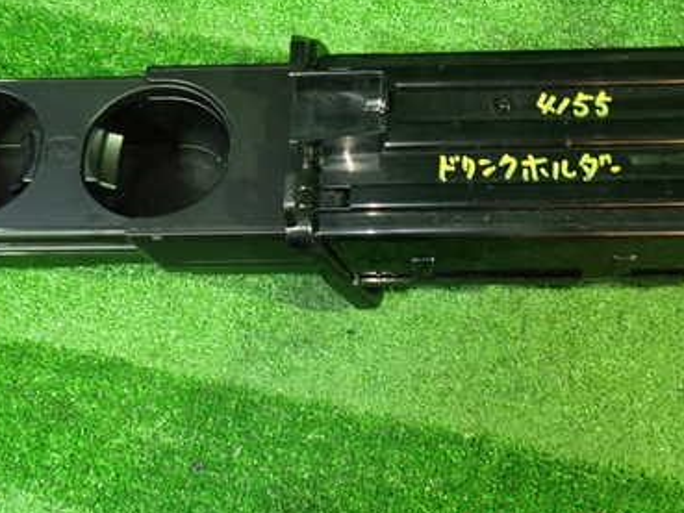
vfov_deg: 27.7
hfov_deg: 36.8
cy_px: 141
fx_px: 1028
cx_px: 324
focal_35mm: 52
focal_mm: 5.79
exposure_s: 1/25
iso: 800
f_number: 2.4
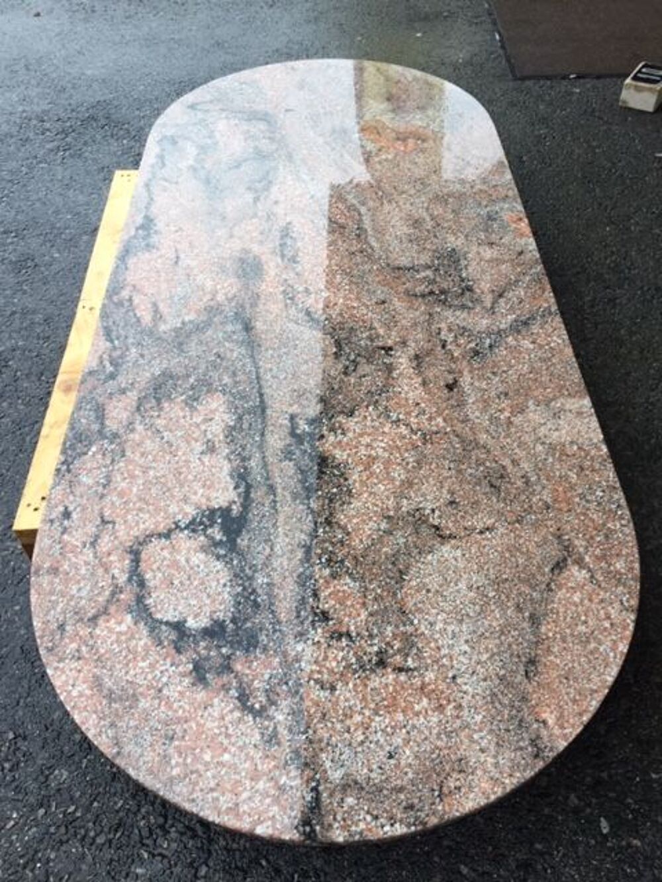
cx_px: 331
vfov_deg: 61.7
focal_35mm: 29
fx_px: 739
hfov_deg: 48.2
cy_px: 441
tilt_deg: -46.2
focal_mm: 4.15
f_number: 2.2
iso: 40
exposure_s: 1/100
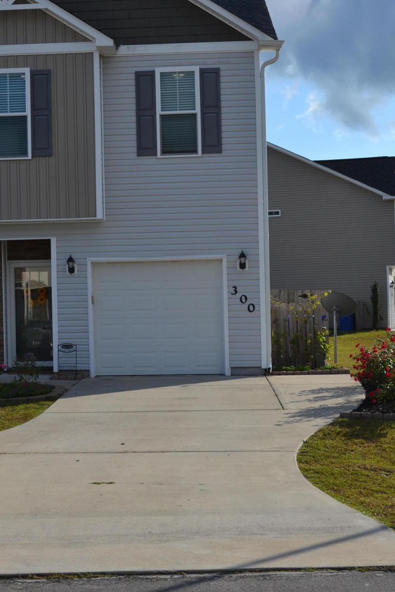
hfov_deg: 21.9
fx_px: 1020
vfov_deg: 32.4
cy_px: 283
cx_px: 143
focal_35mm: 62
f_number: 8
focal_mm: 30
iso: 100
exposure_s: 1/250
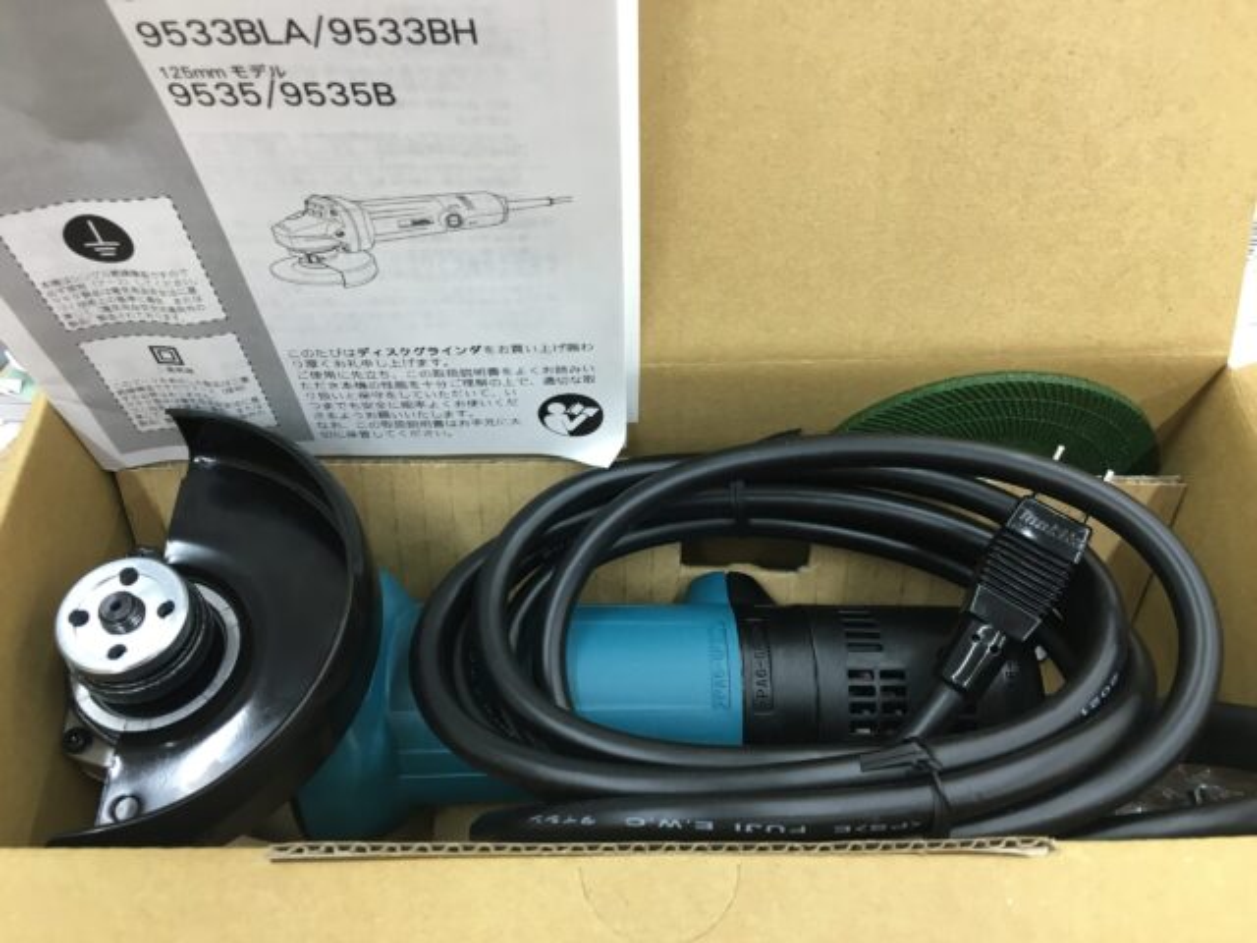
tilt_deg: -54.9
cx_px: 628
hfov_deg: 61.7
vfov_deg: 48.2
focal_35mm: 29
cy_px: 472
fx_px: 1053
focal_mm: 4.15
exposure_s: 1/30
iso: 32
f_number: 2.2
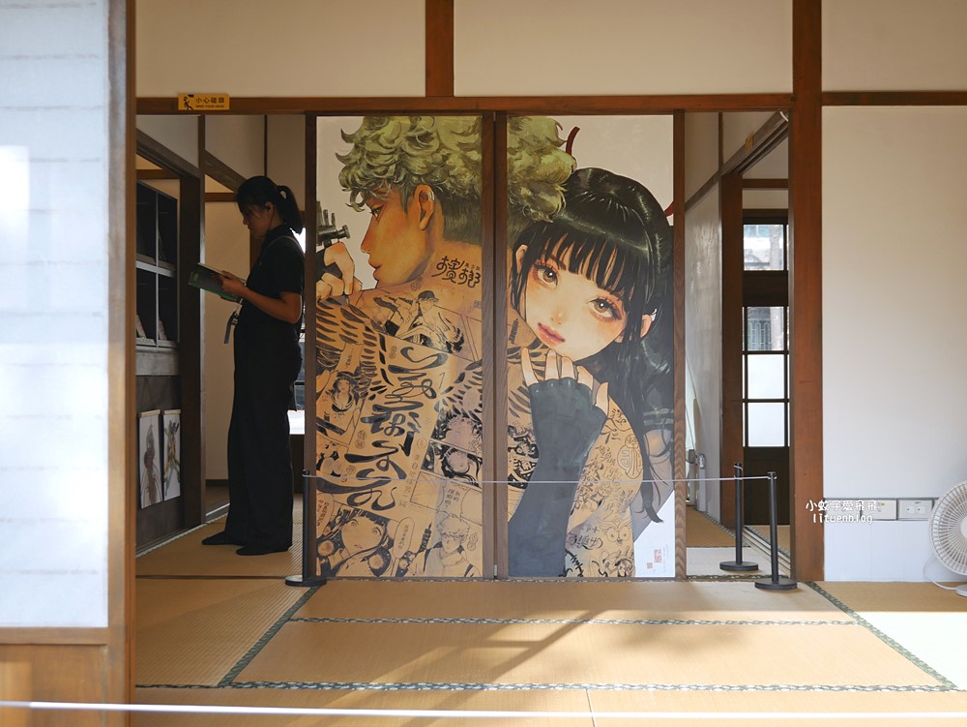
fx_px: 1397
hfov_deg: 38.2
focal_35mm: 50
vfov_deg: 29.1
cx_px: 484
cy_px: 364
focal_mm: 25
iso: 200
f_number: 5
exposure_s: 1/200
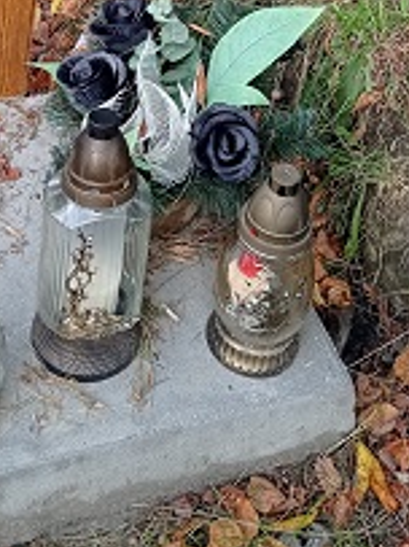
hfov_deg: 18.6
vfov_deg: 23.1
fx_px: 1246
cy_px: -75
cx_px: 140
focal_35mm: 79
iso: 102
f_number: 1.79
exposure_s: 1/428
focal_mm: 4.74
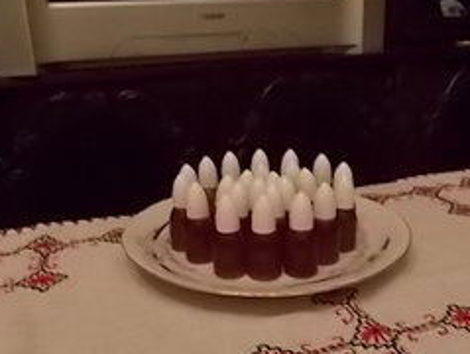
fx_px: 558
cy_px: 219
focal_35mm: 41
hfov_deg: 45.6
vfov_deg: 35.1
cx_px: 267
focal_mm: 4
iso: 400
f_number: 2.7
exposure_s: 1/15
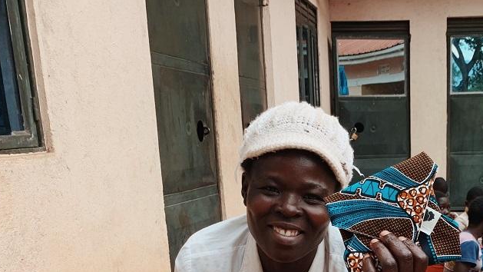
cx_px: 400
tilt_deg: -15.4
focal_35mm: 54
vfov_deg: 21.0
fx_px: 692
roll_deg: +0.8
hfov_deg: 36.9
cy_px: 307
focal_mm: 4.25
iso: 25
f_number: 1.8
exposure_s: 1/124
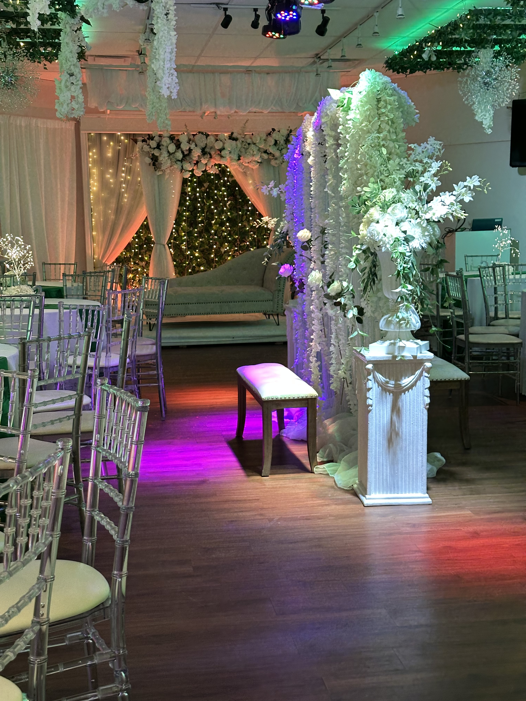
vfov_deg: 39.7
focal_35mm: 48
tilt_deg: -5.7
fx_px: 972
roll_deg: +1.6
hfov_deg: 30.3
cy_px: 350
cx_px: 263
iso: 250
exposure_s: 1/40
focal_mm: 6.86
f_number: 1.78
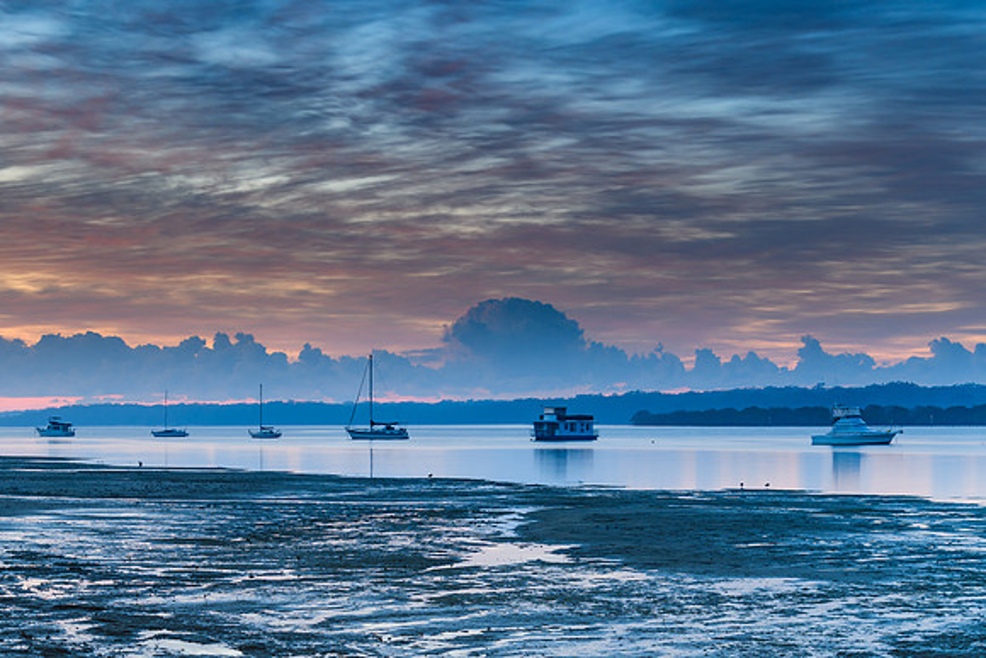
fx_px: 1869
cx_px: 339
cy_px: 456
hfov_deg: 29.4
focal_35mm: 68
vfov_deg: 19.9
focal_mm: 48
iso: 200
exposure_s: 10
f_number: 7.1
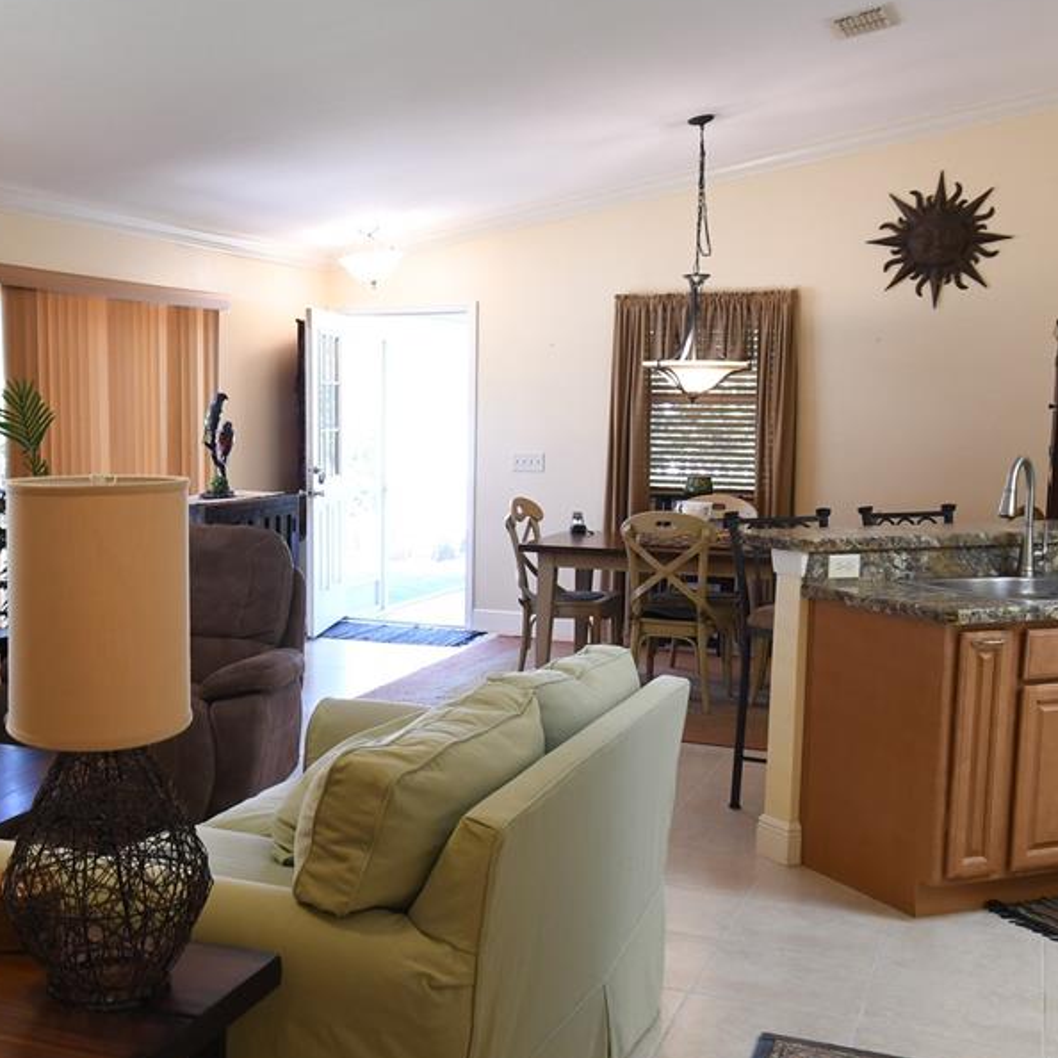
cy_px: 581
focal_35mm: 41
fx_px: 1418
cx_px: 346
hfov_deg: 40.4
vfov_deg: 40.9
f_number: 8
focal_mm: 14
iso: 800
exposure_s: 1/20
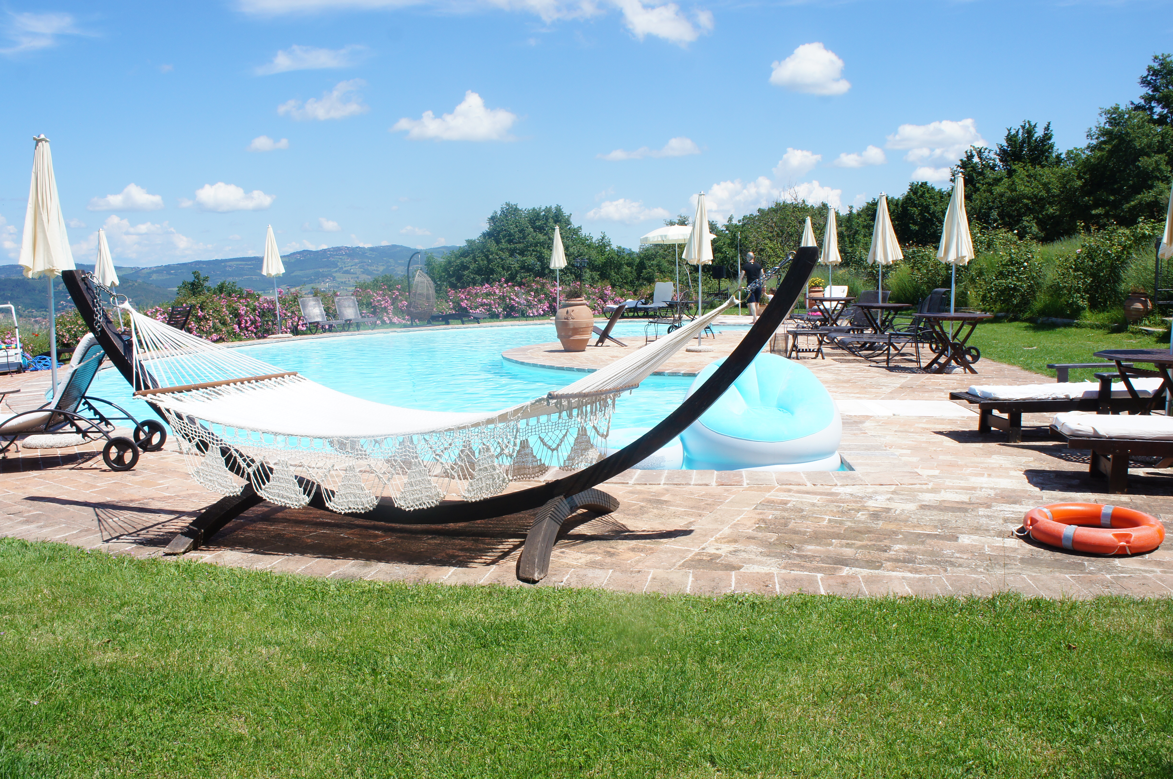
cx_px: 586
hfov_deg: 62.0
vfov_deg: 43.5
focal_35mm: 30
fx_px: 976
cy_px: 390
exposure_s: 1/250
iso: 200
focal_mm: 20
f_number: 13
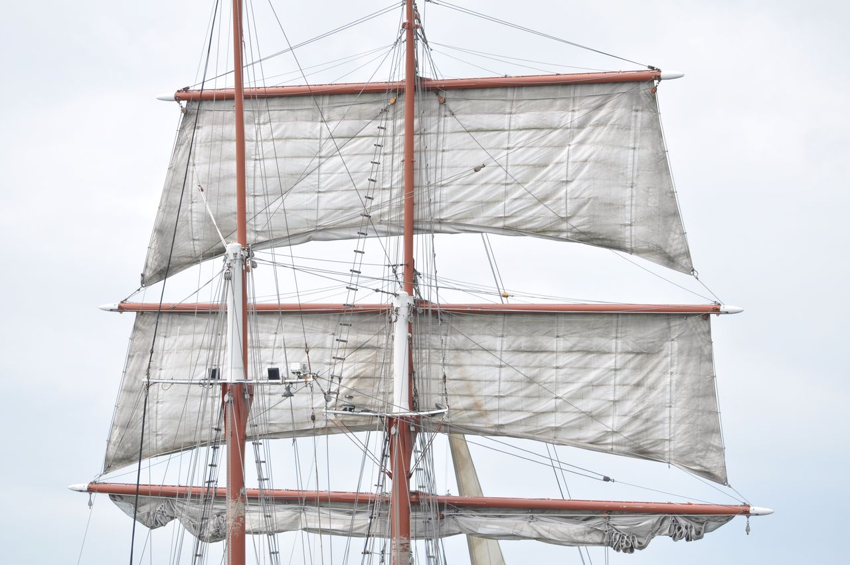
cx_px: 425
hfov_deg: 4.7
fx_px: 10258
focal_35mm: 435
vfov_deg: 3.2
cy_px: 282
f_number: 7.1
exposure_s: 1/250
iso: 200
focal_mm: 290
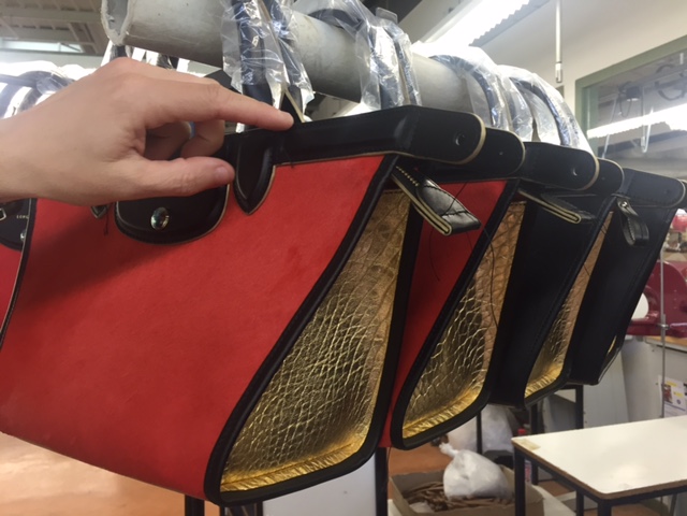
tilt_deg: -1.9
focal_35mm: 29
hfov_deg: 61.7
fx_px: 576
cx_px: 344
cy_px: 258
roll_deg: +0.0
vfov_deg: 48.2
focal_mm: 4.15
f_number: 2.2
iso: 50
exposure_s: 1/33
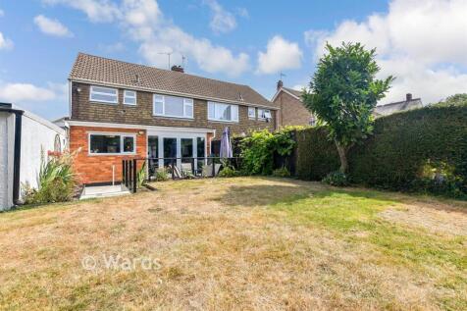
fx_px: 195
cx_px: 234
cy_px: 156
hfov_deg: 100.4
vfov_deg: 77.3
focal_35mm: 15
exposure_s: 1/320
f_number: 8
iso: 160
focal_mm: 10
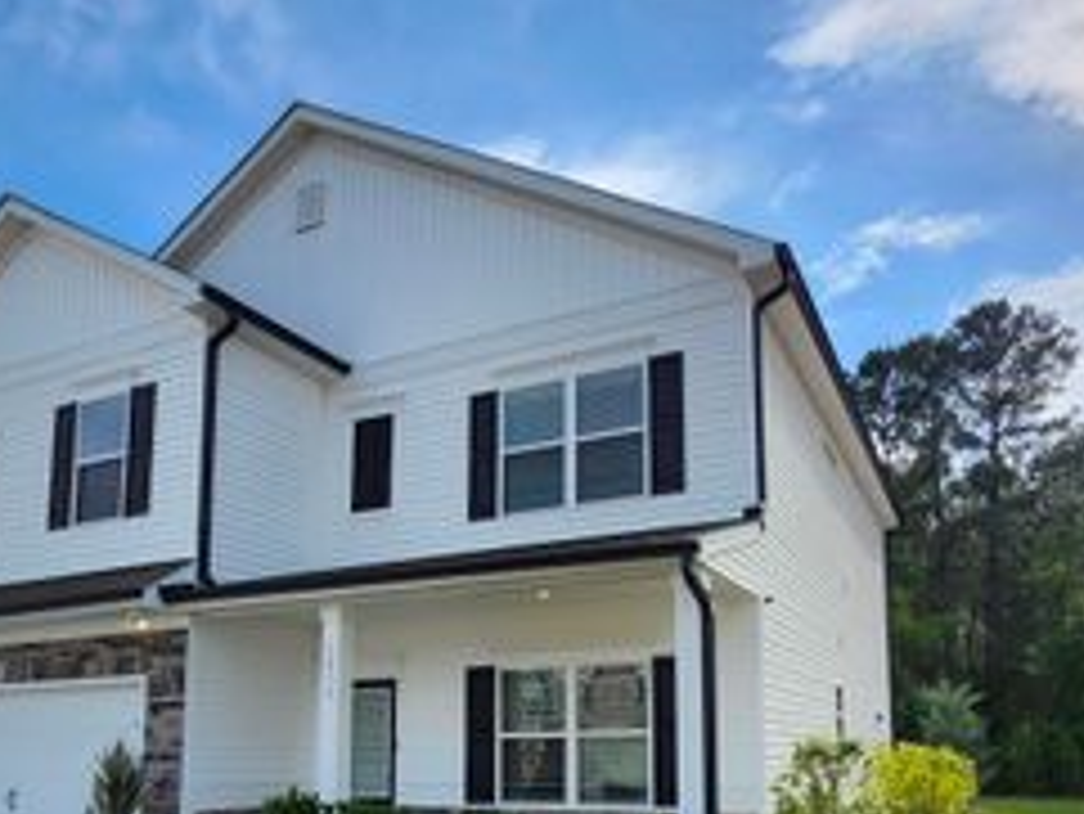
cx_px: 594
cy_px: 690
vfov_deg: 47.5
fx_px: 846
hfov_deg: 65.2
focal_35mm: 27
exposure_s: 1/2380
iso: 40
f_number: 2.2
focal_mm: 1.74
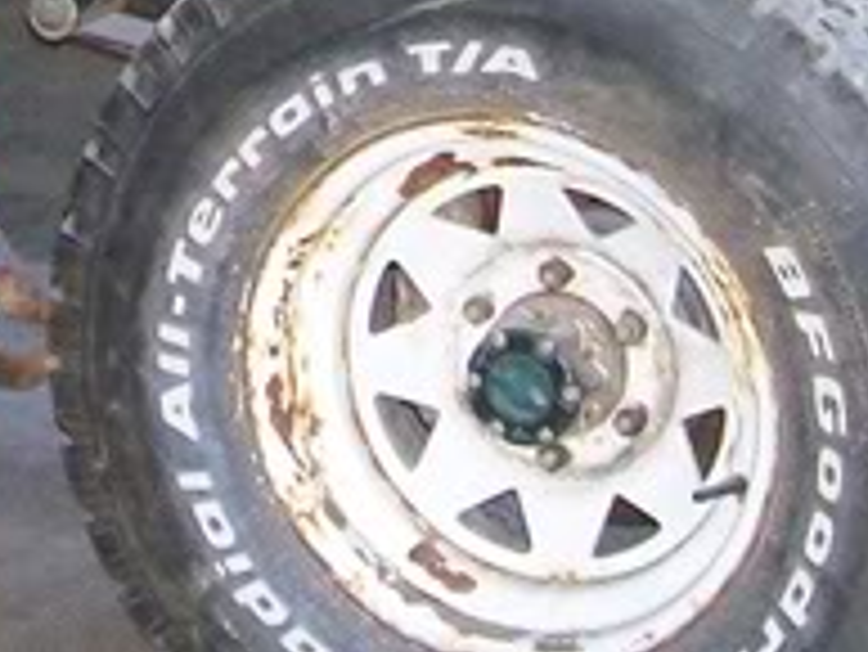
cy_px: -490
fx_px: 4792
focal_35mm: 191
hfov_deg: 10.2
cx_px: -207
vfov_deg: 7.6
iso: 140
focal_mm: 6
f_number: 2.7
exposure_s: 1/64
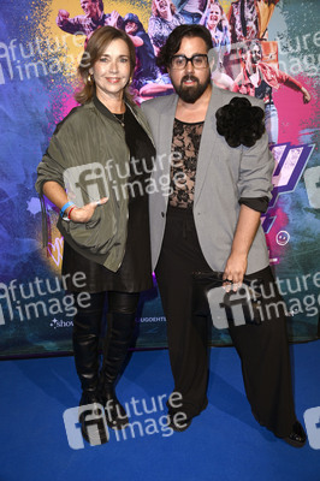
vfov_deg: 50.7
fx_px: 508
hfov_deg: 35.0
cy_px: 240
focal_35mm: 38
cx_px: 160
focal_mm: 38
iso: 1250
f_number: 5
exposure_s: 1/250
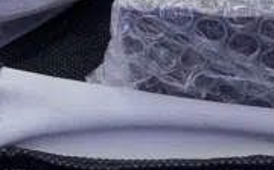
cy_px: 153
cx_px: 244
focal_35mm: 98
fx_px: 731
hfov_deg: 20.8
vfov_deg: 13.2
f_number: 1.8
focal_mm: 4.25
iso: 32
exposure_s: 1/100
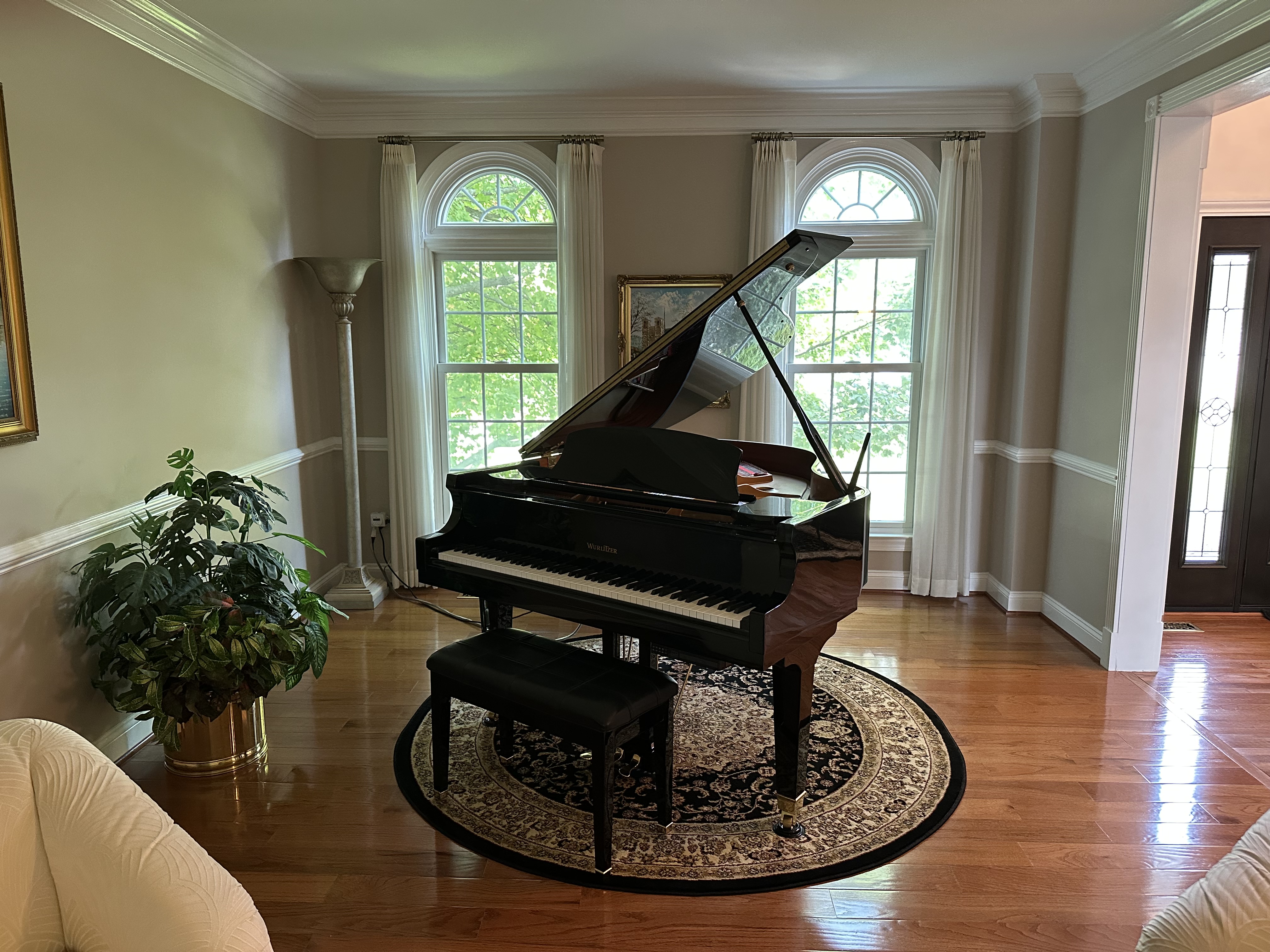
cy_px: 476
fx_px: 881
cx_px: 635
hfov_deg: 71.6
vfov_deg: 56.8
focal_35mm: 24
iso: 400
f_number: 1.78
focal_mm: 6.86
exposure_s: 1/60
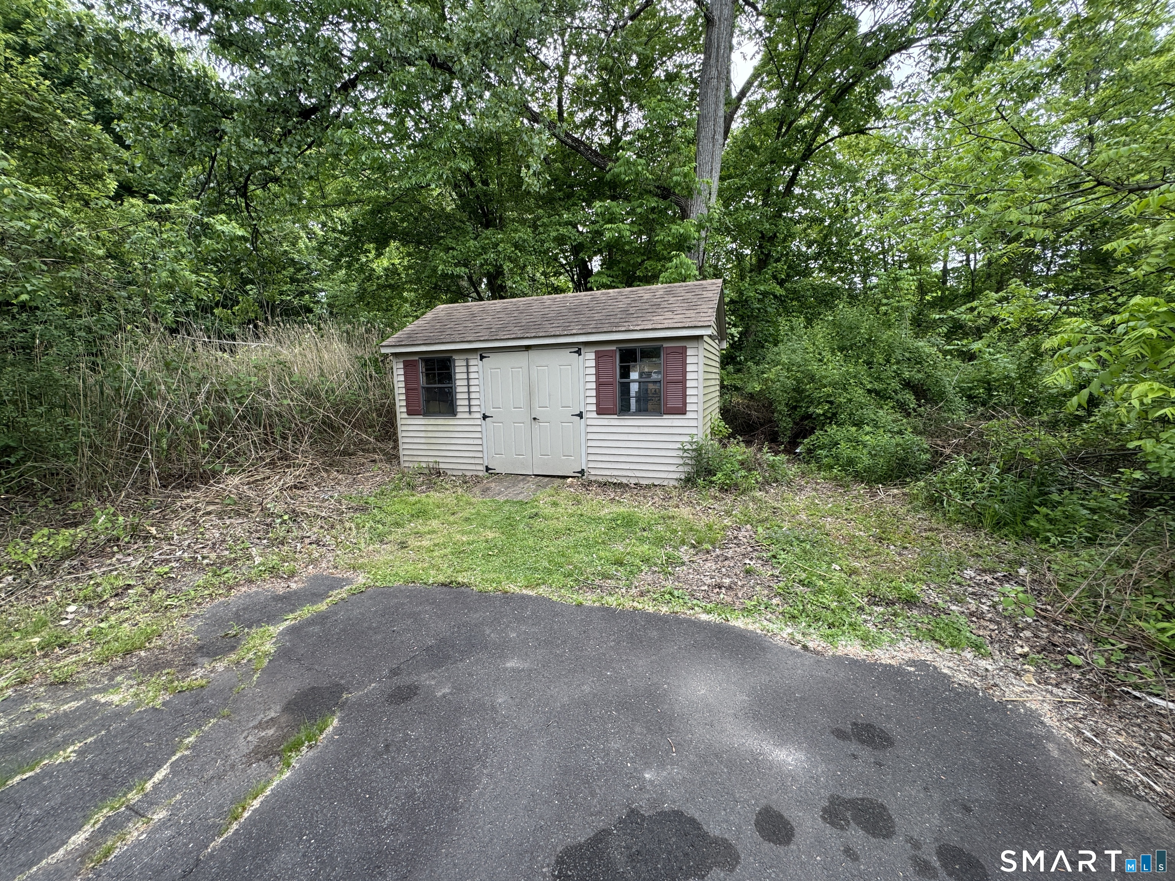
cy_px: 440
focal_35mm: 14
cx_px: 588
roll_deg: +0.7
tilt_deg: -9.4
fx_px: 475
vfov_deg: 85.7
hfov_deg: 102.1
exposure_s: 1/235
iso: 40
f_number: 2.2
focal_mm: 2.22
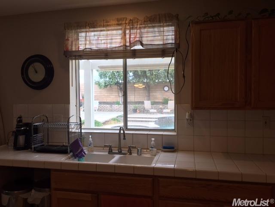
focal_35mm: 29
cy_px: 104
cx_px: 138
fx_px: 230
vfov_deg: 48.2
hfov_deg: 61.7
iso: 32
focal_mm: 4.15
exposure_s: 1/120
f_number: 2.2
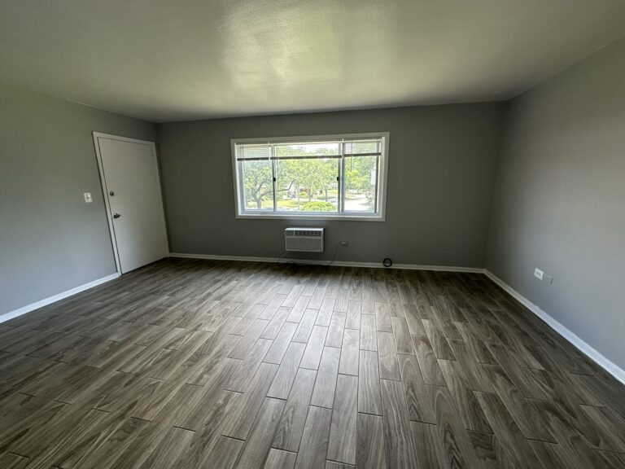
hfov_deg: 102.1
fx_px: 253
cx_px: 312
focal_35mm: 14
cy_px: 234
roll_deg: +0.0
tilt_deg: -10.9
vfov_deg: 85.7
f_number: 2.2
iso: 50
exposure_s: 1/99
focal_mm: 2.22
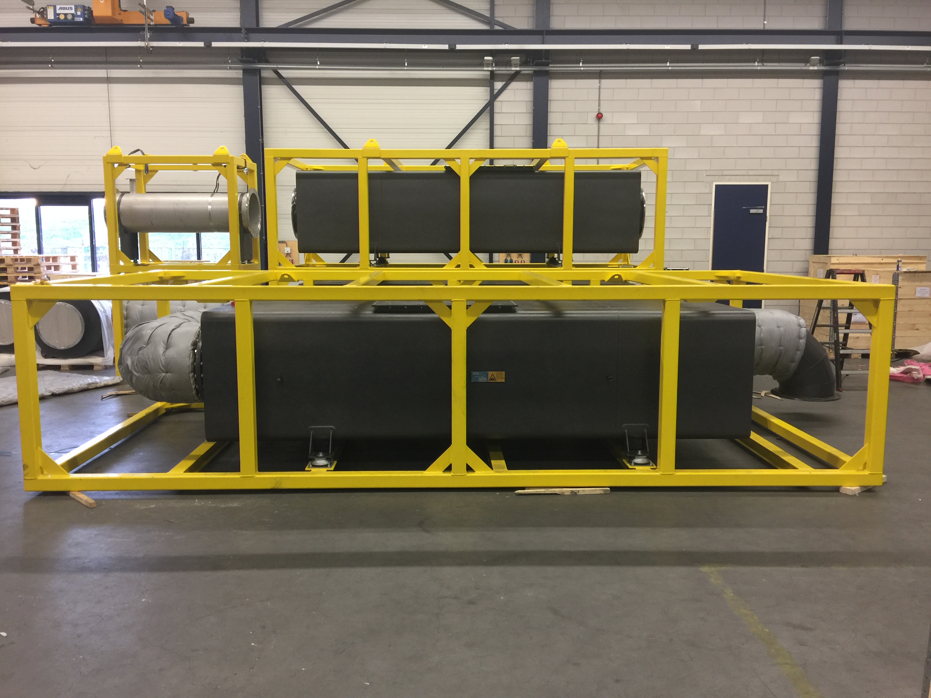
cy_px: 349
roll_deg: -1.1
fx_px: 780
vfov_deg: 48.2
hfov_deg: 61.7
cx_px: 466
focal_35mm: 29
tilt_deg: -6.8
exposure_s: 1/17
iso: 64
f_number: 2.2
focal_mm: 4.15
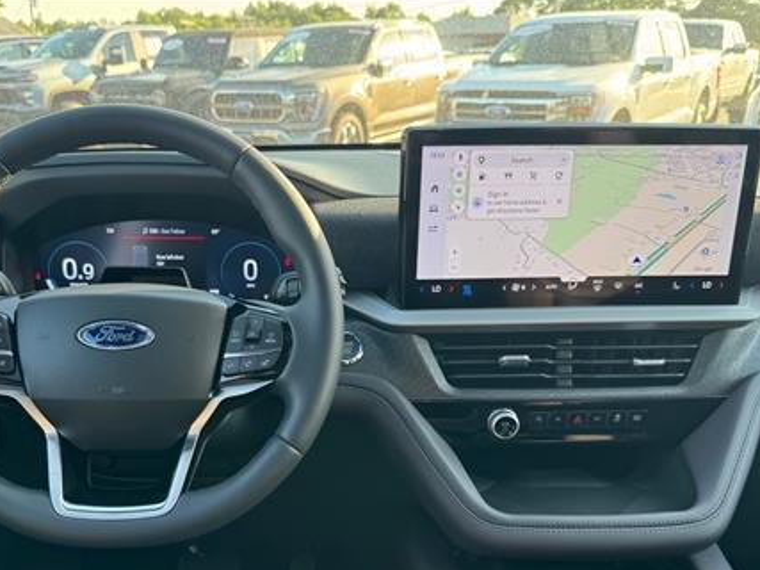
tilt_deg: -25.9
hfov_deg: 51.1
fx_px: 790
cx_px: 306
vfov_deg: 38.7
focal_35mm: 36
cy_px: 420
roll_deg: -0.1
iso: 80
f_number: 1.78
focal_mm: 6.76
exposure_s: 1/172
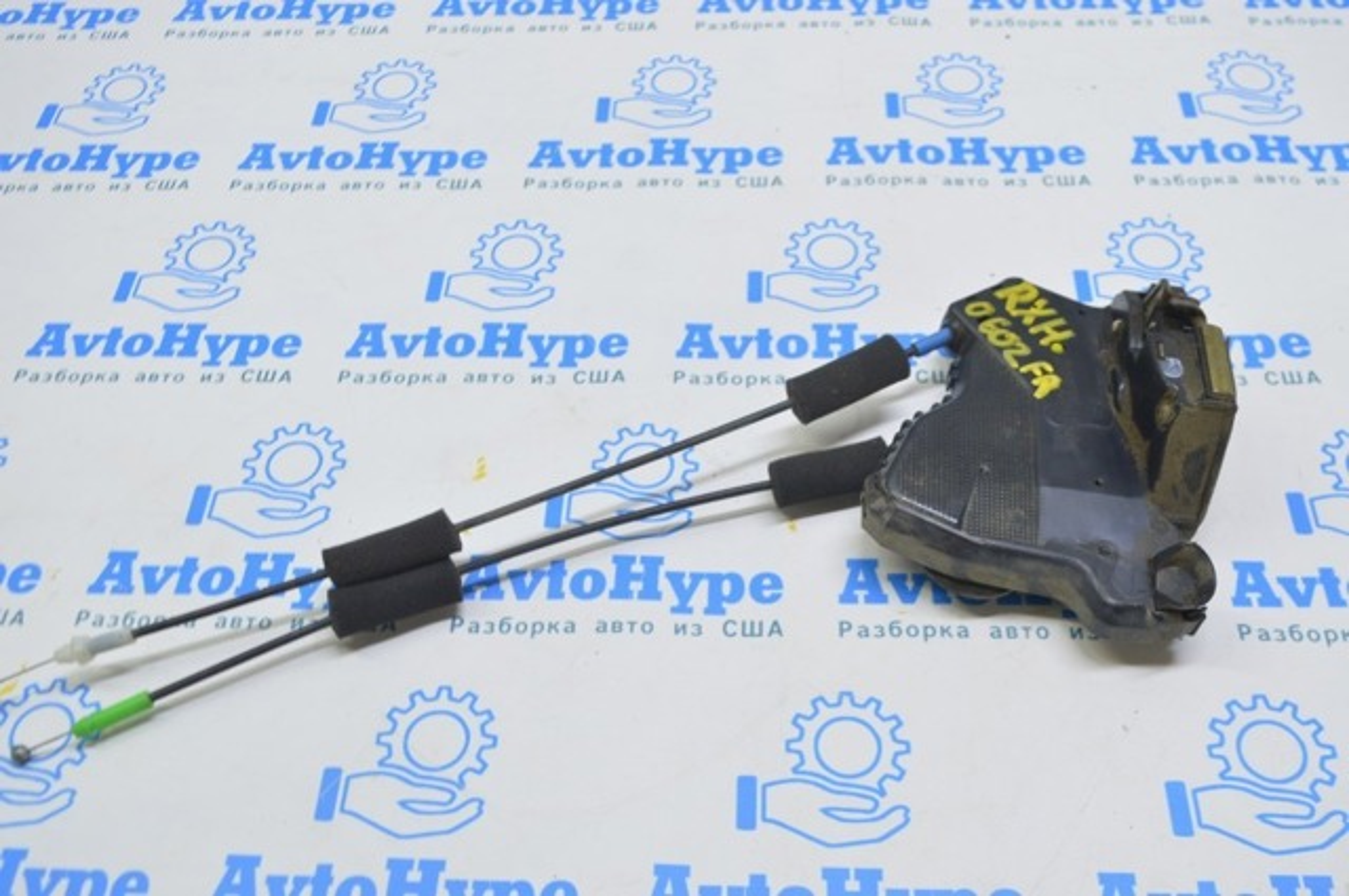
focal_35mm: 36
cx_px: 674
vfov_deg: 36.8
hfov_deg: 53.2
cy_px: 448
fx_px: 1347
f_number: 5.6
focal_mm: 24
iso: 400
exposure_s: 1/20
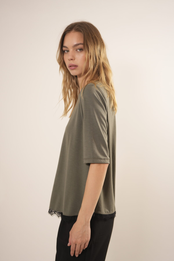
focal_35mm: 50
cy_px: 130
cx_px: 87
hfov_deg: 27.0
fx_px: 362
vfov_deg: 39.6
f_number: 3.2
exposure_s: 1/100
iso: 640
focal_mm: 50
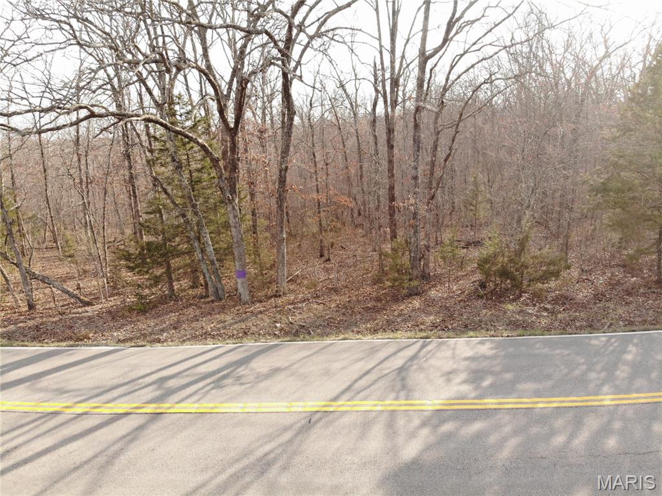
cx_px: 331
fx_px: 459
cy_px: 248
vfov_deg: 56.8
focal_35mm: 24
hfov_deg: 71.6
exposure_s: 1/200
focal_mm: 4.5
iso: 100
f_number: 2.8
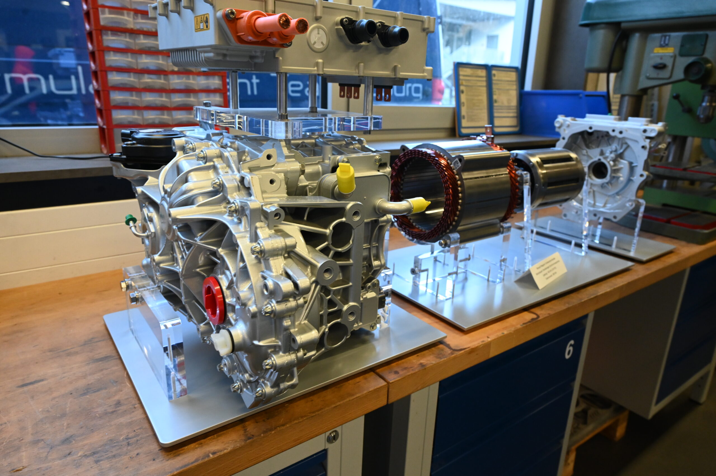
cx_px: 358
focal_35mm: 24
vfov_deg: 53.1
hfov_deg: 73.8
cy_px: 238
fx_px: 477
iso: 3200
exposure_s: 1/125
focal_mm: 24
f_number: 6.3
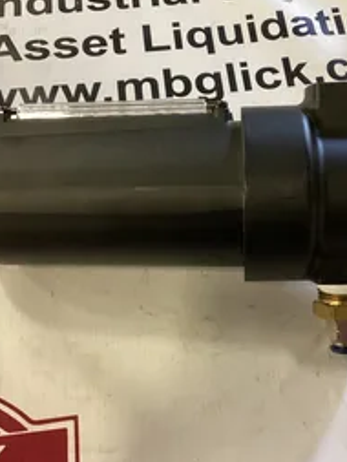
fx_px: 654
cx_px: 197
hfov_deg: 29.7
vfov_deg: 38.8
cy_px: 203
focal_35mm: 49
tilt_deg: -61.2
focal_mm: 3.3
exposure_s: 1/33
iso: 400
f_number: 2.4
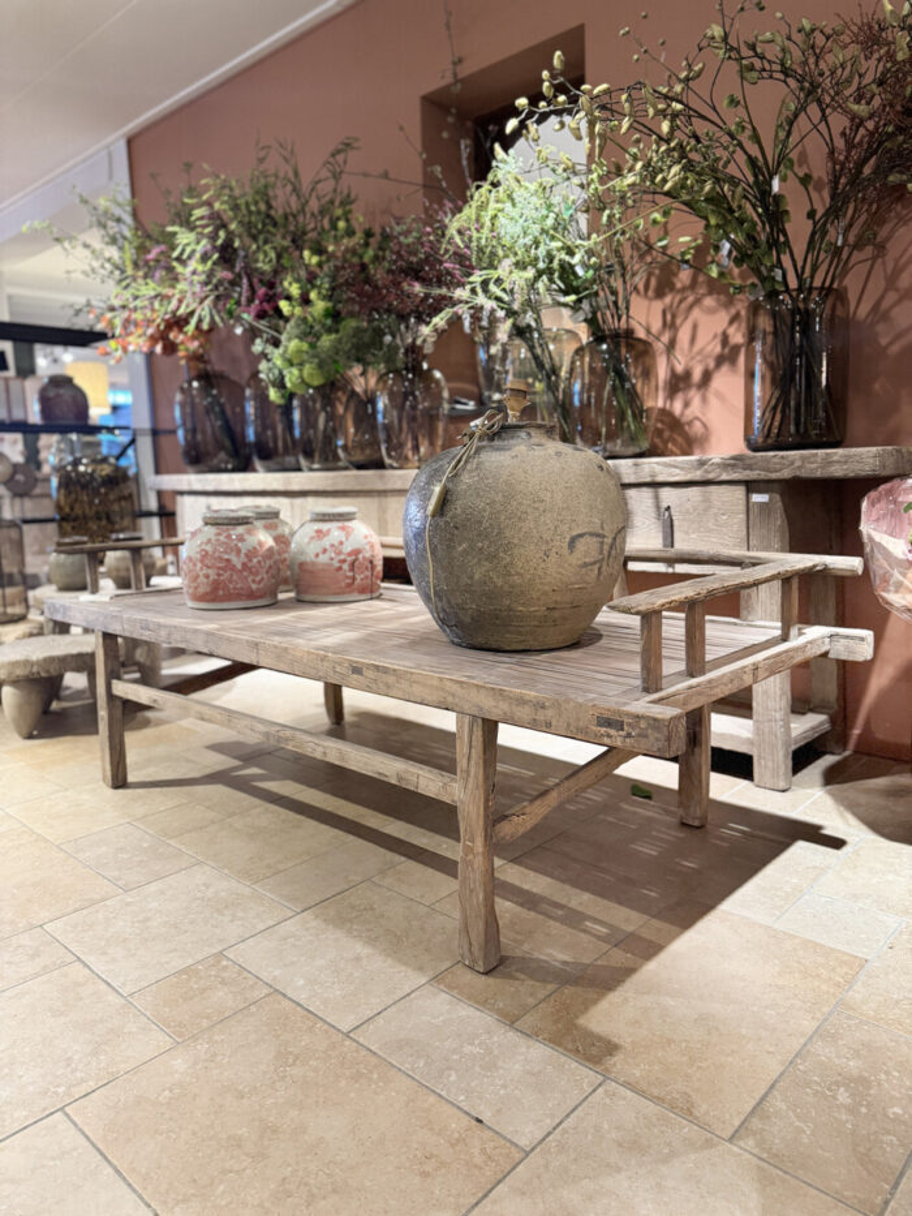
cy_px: 608
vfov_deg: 71.6
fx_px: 843
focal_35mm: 24
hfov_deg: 56.8
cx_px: 456
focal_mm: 6.76
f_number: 1.78
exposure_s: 1/50
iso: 500
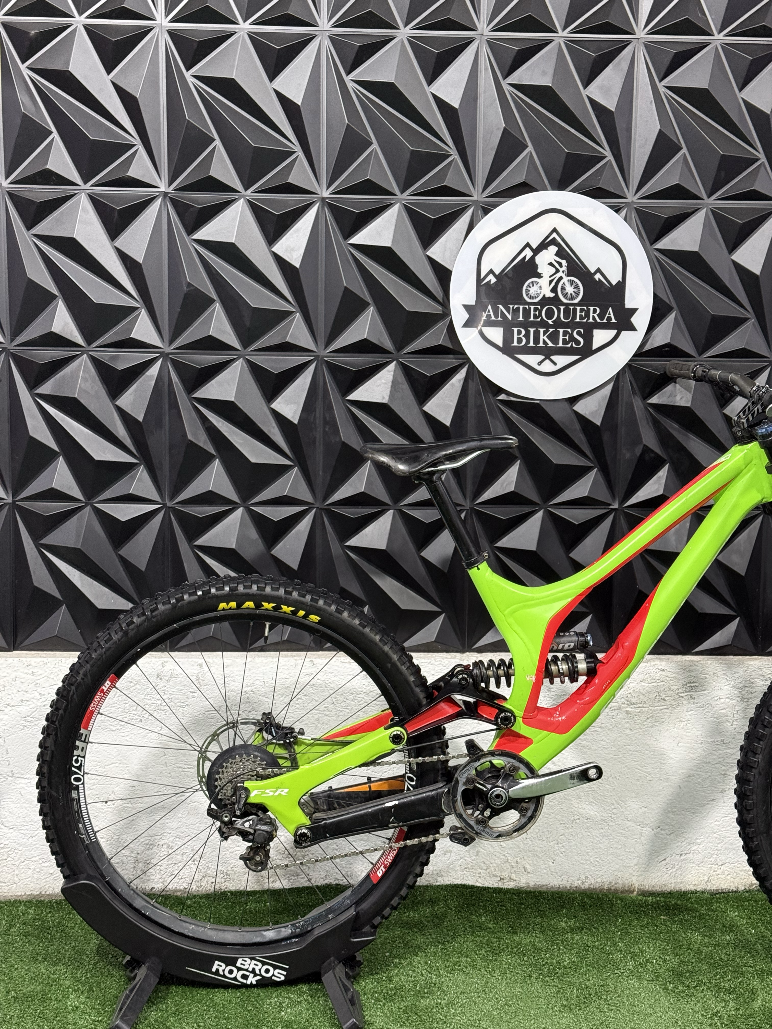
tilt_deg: -7.4
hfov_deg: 30.3
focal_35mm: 48
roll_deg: -1.9
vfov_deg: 39.7
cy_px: 514
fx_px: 1427
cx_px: 386
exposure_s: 1/60
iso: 200
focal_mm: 6.76
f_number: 1.78
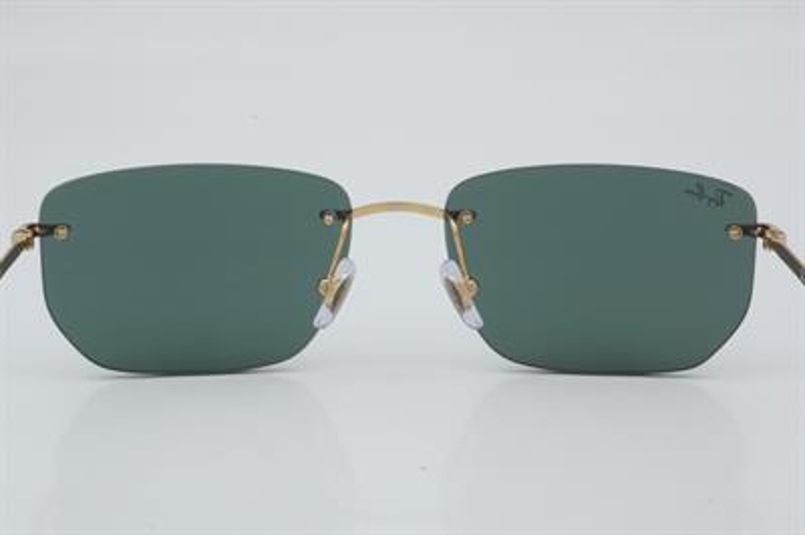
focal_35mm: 82
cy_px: 268
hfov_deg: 24.6
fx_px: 1843
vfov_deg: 16.5
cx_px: 402
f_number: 29
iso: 100
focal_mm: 55
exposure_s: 1/4
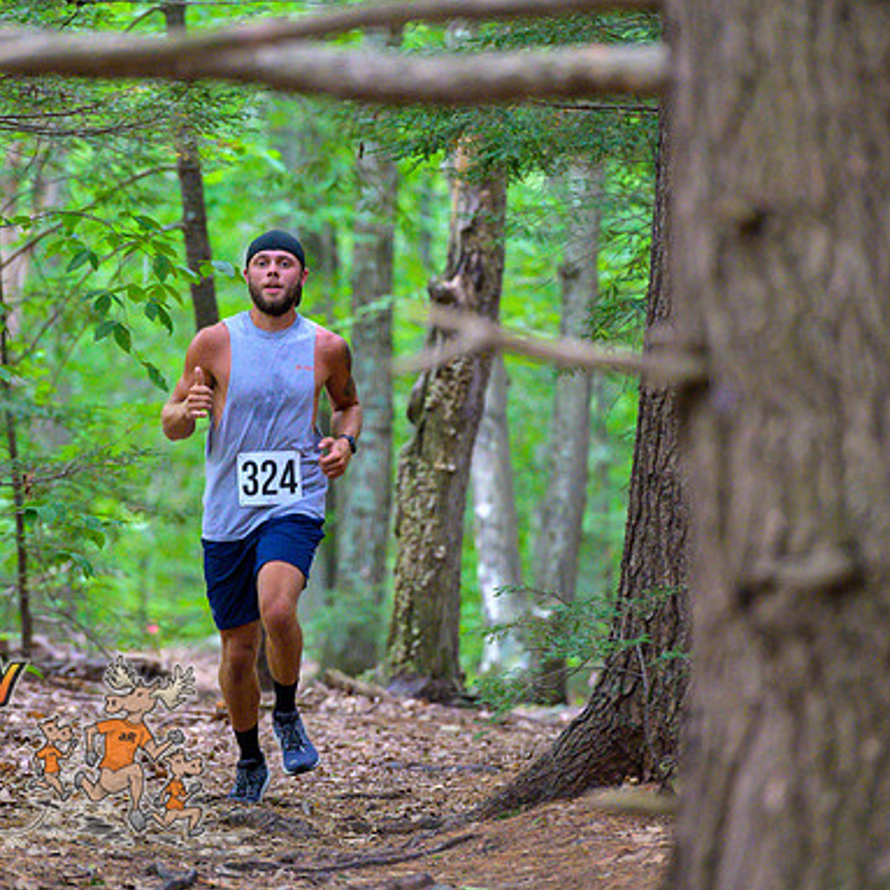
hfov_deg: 6.8
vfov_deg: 6.8
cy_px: 444
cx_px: 349
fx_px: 7476
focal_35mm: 257
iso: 8000
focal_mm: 200
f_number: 4
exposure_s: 1/250
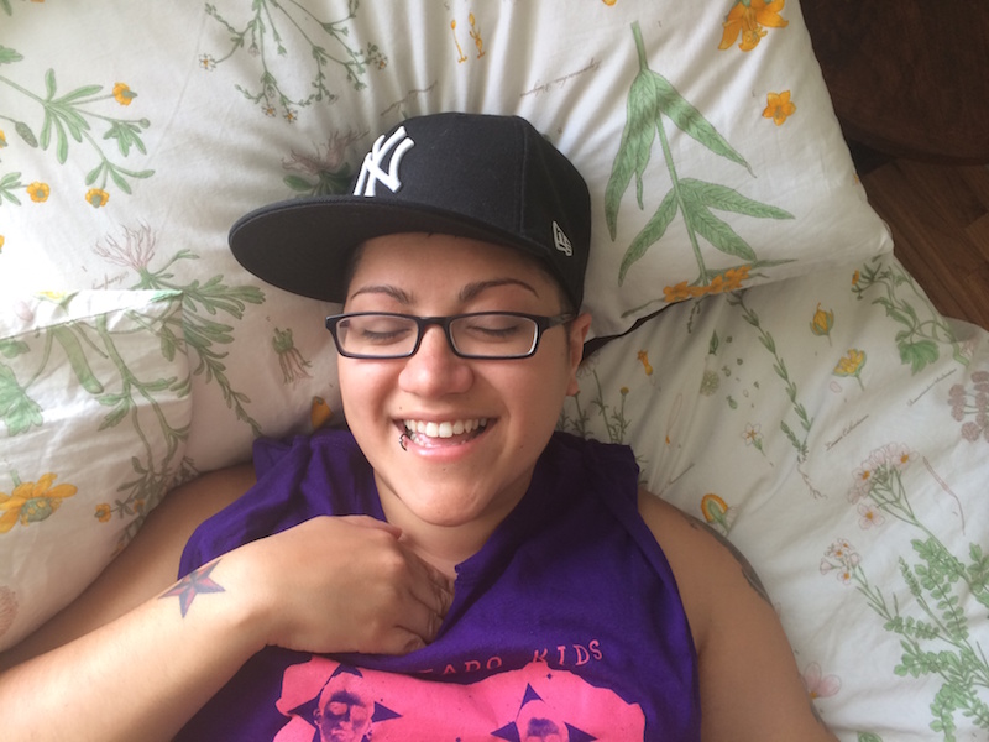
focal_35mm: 30
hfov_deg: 60.0
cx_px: 494
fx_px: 857
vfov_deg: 46.8
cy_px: 371
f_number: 2.2
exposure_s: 1/30
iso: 40
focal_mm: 4.12
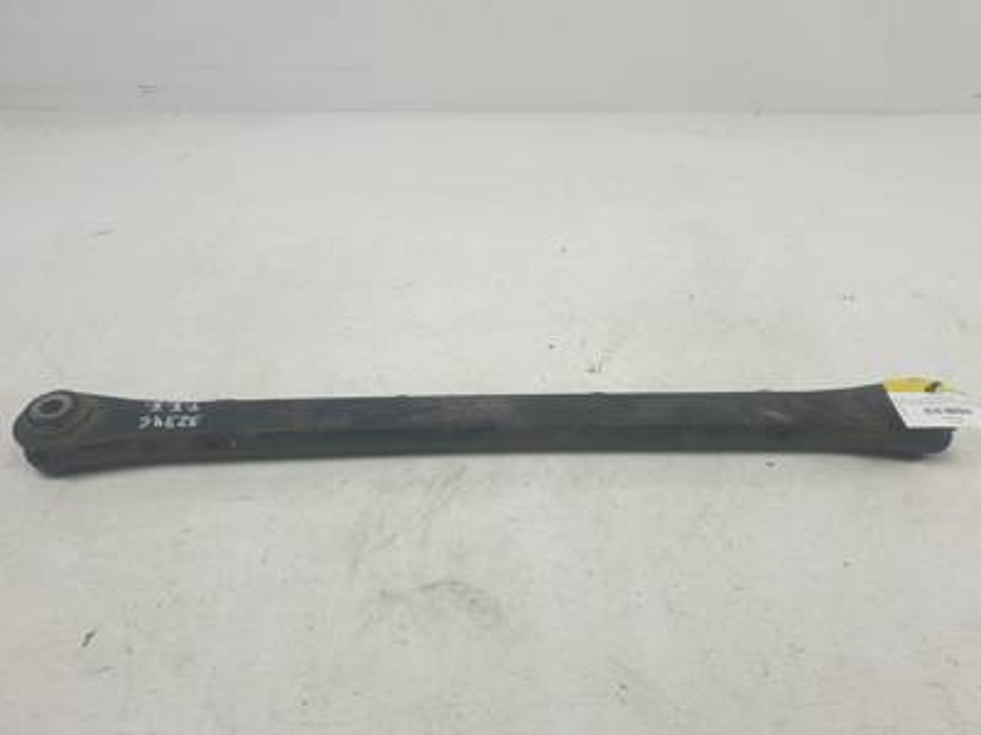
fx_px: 737
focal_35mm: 26
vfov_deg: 53.1
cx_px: 490
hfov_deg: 67.3
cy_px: 368
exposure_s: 1/285
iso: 50
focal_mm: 4.3
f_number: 2.4
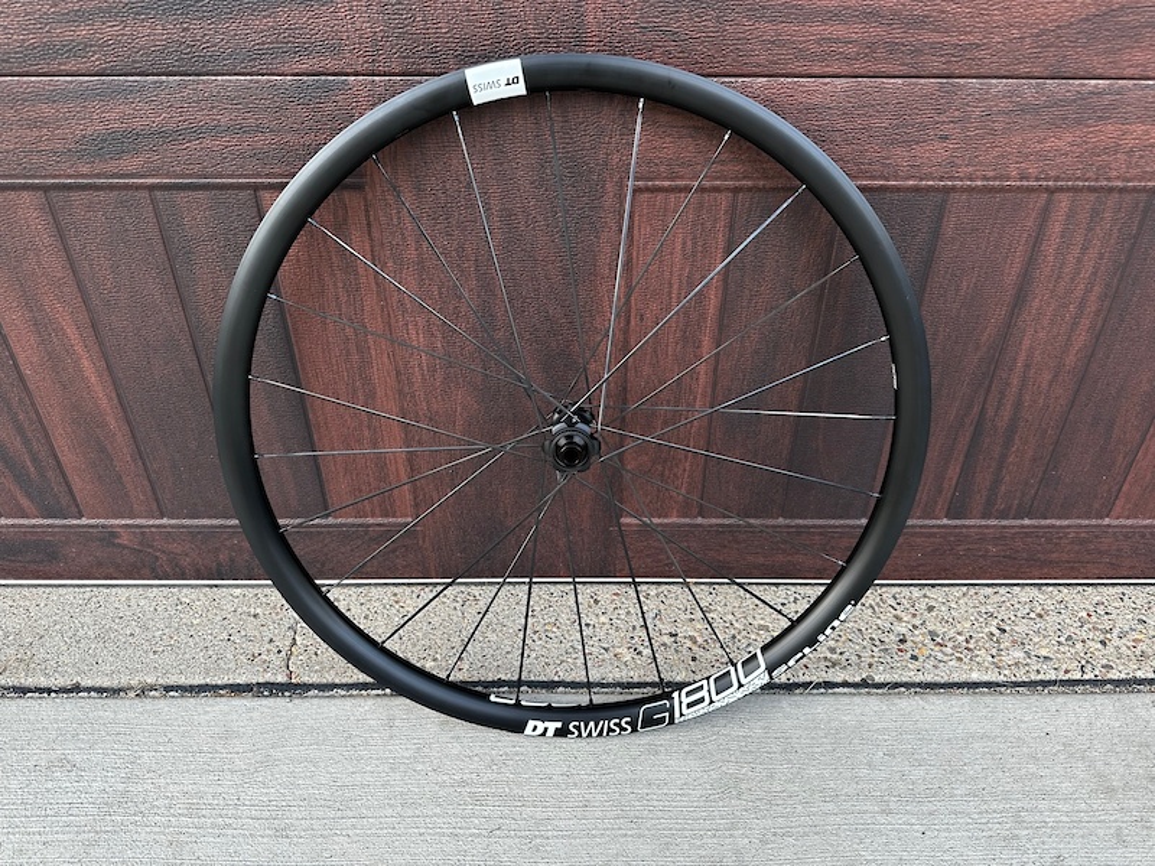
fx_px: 801
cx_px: 578
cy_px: 433
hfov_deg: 71.6
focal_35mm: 24
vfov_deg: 56.8
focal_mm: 6.86
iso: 125
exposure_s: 1/121
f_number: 1.78
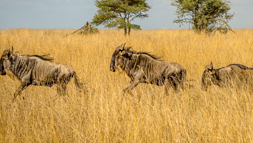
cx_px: 164
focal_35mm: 279
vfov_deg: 4.4
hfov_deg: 7.7
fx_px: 1872
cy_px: 52
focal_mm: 120
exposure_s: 1/1250
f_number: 6.3
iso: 400
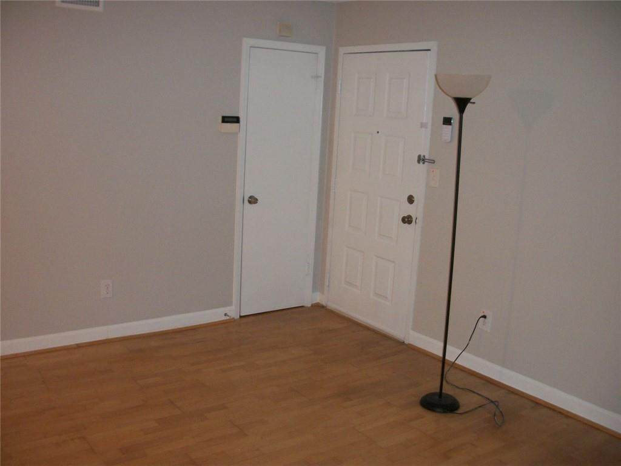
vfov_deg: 40.7
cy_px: 233
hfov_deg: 52.6
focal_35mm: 35
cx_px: 310
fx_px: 628
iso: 160
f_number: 3.1
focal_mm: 6.3
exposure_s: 1/40
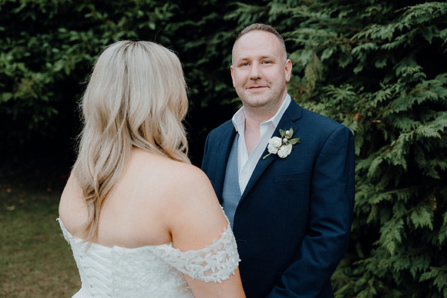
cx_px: 224
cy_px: 149
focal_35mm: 47
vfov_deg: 28.7
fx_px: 584
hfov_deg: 41.9
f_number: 3.5
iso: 2500
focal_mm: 47
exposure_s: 1/160
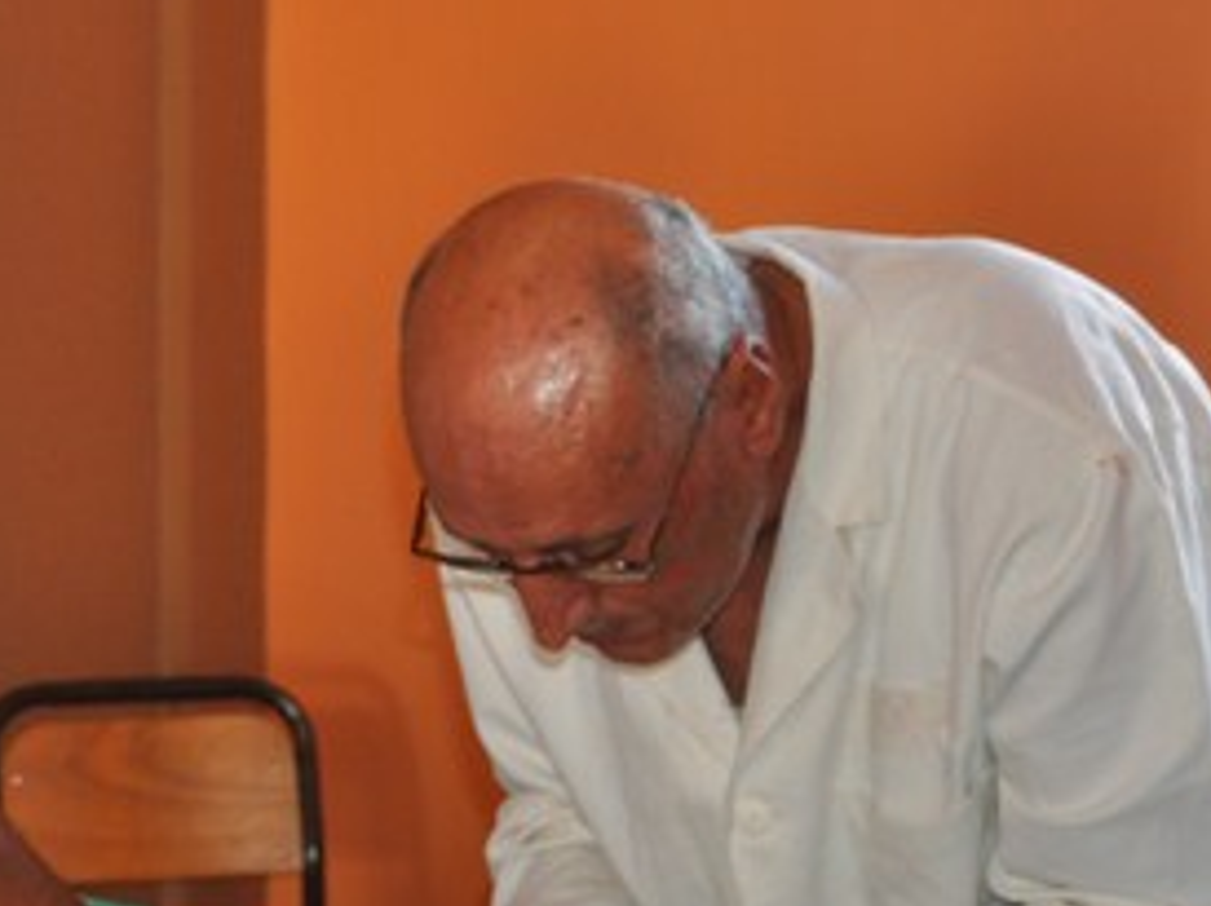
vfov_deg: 14.6
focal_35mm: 101
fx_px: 3530
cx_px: -84
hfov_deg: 18.8
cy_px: 612
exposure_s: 1/60
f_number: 4.2
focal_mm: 30
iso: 800
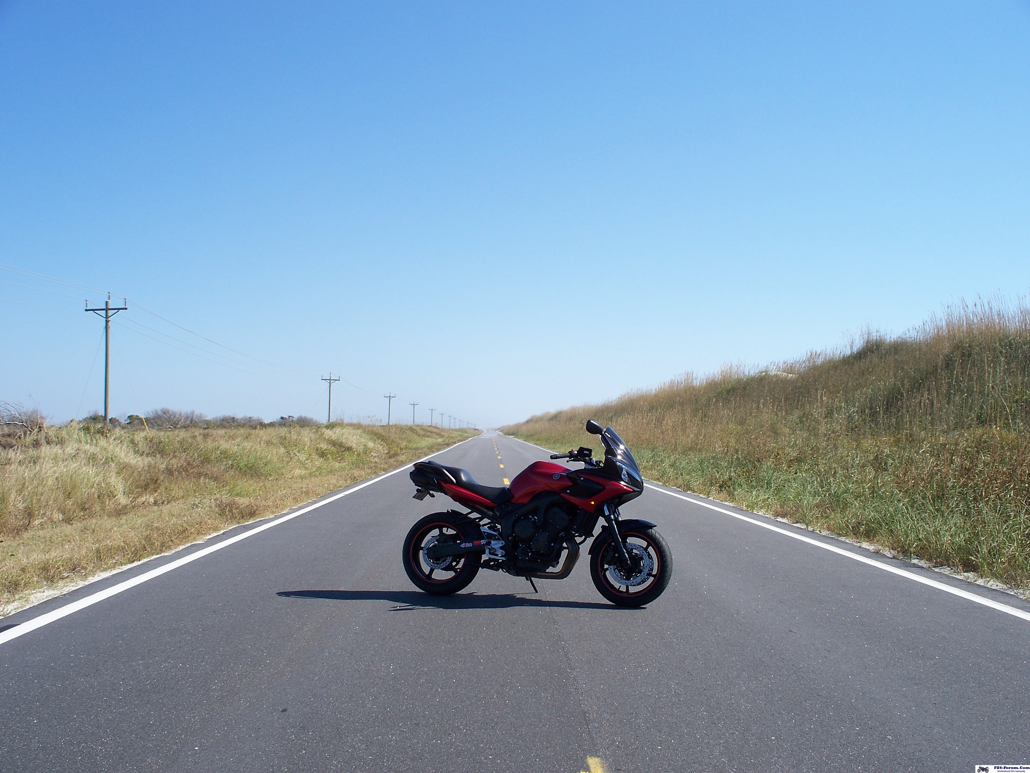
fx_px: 1071
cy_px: 386
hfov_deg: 51.4
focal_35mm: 36
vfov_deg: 39.7
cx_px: 515
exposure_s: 1/400
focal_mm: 7.54
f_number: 5
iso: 80
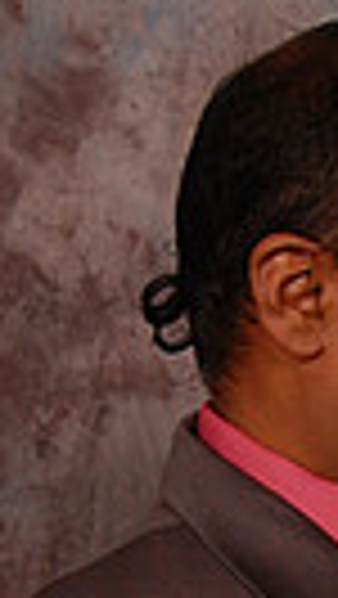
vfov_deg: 8.8
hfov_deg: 5.0
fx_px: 3821
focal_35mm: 240
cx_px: 748
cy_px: 877
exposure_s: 1/200
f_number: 5.6
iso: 400
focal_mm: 35
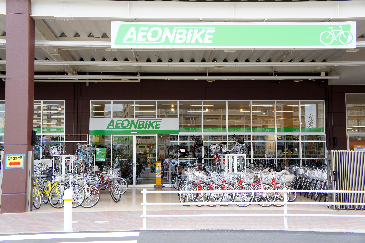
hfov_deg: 42.3
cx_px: 182
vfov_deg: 28.9
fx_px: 471
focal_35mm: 46
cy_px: 122
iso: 200
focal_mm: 31
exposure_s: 1/100
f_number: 5.6
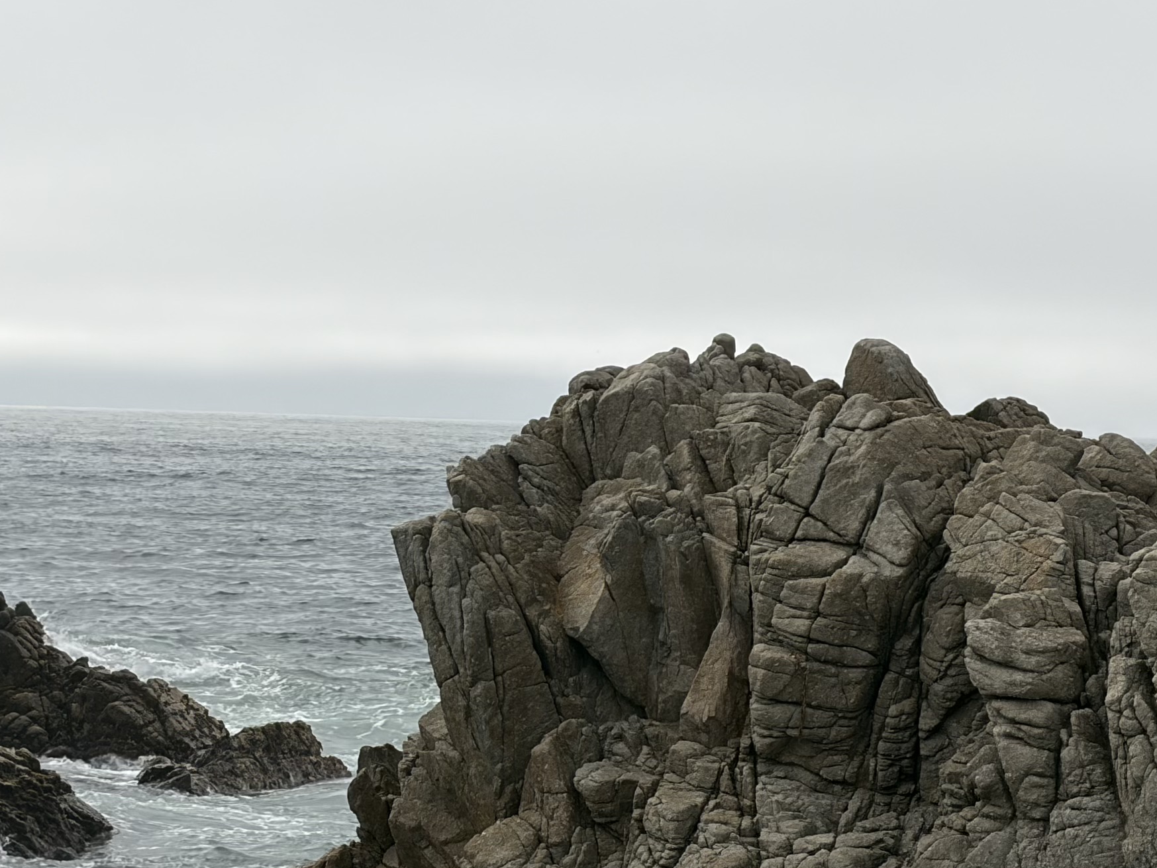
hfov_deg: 16.4
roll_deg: -1.4
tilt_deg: +0.3
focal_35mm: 120
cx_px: 514
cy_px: 447
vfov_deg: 12.3
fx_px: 4011
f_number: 1.6
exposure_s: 1/8850
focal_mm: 5.96
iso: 32
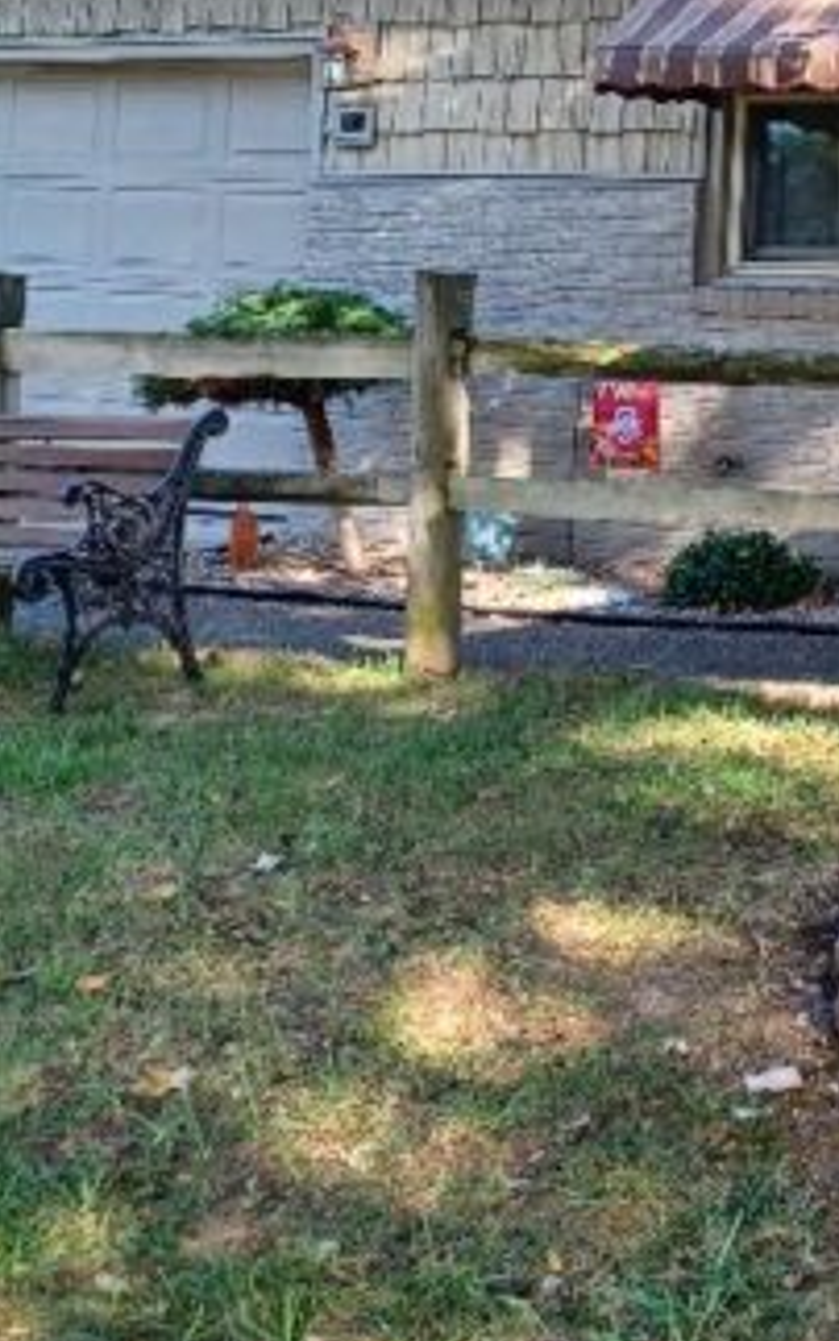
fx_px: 2304
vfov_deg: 31.7
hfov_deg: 18.7
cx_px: 1188
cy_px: 278
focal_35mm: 63
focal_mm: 4.6
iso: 40
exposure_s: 1/60
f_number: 1.8
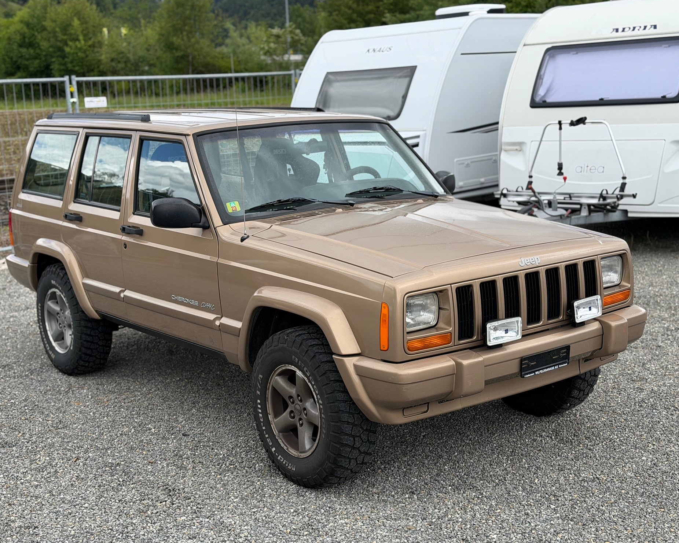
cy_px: 275
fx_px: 1025
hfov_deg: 36.7
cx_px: 334
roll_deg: +2.0
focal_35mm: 51
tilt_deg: -11.6
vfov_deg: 29.7
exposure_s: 1/1575
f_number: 1.78
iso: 64
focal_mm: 6.76
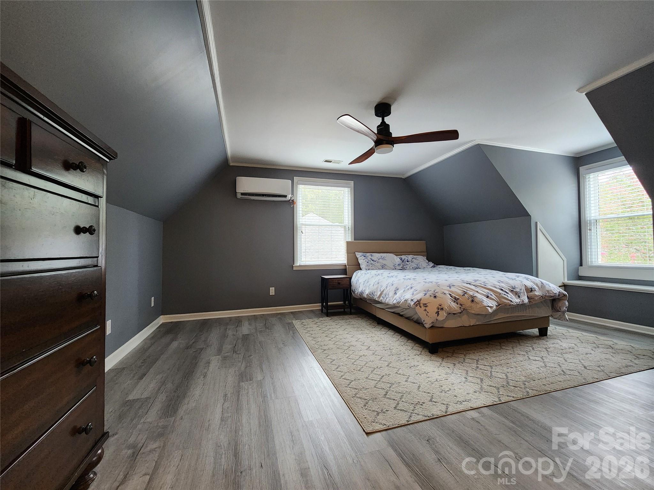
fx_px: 246
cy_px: 245
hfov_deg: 106.2
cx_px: 327
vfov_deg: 89.9
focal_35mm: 13
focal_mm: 2.2
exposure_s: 1/60
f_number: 2.2
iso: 400
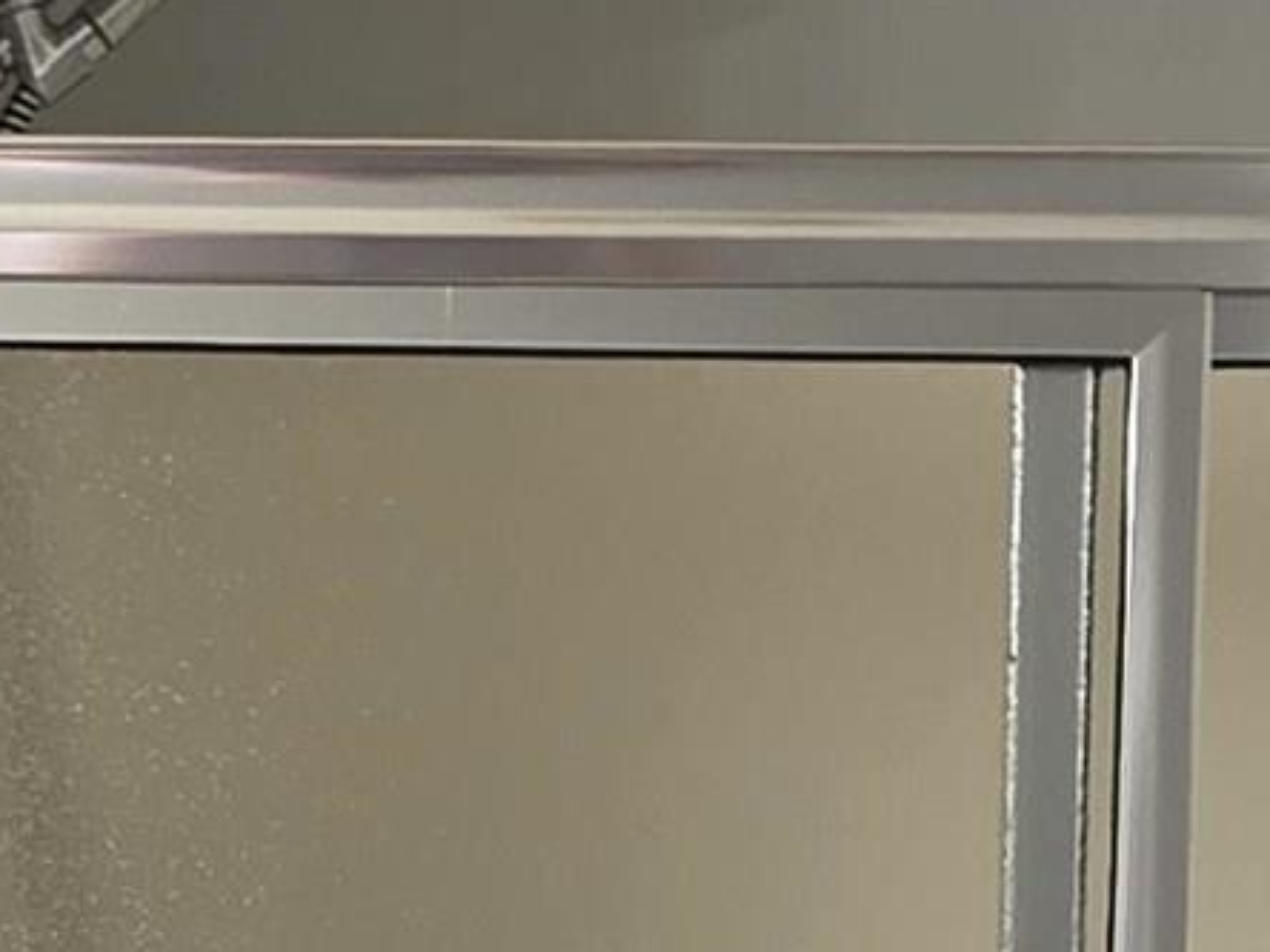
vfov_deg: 15.1
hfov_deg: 21.8
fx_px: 3302
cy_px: 1481
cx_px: 561
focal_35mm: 90
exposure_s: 1/60
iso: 160
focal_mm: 2.2
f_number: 1.9
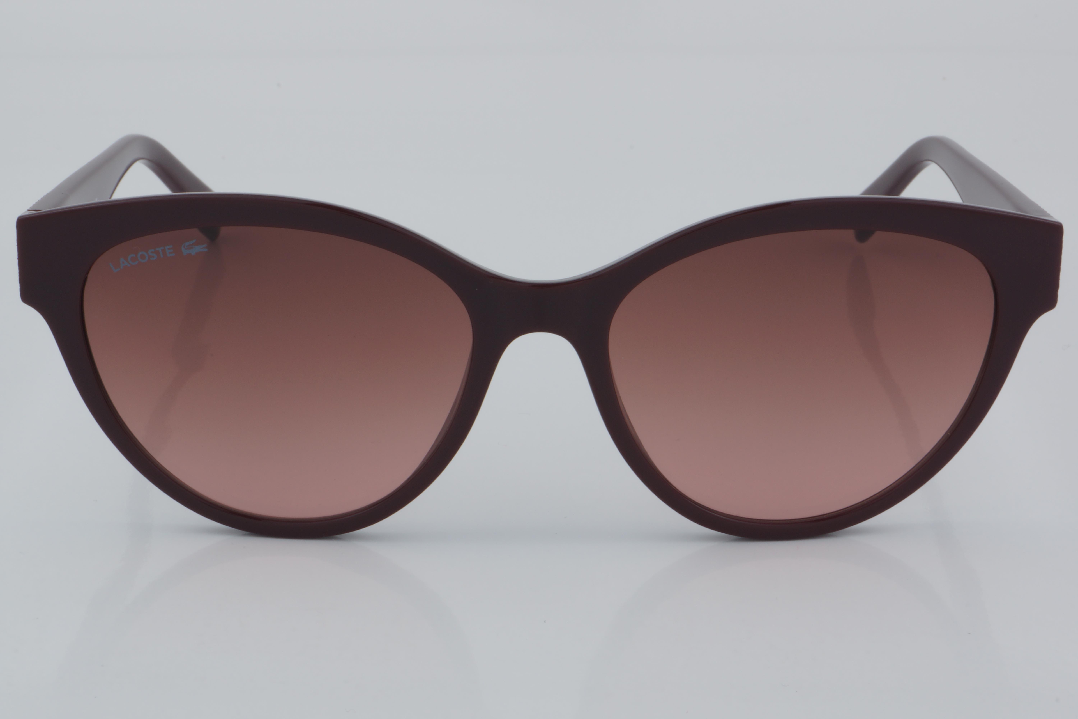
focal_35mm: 82
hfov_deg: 24.6
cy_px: 360
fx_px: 2470
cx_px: 539
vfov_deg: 16.6
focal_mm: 55
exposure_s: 1/4
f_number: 32
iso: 100
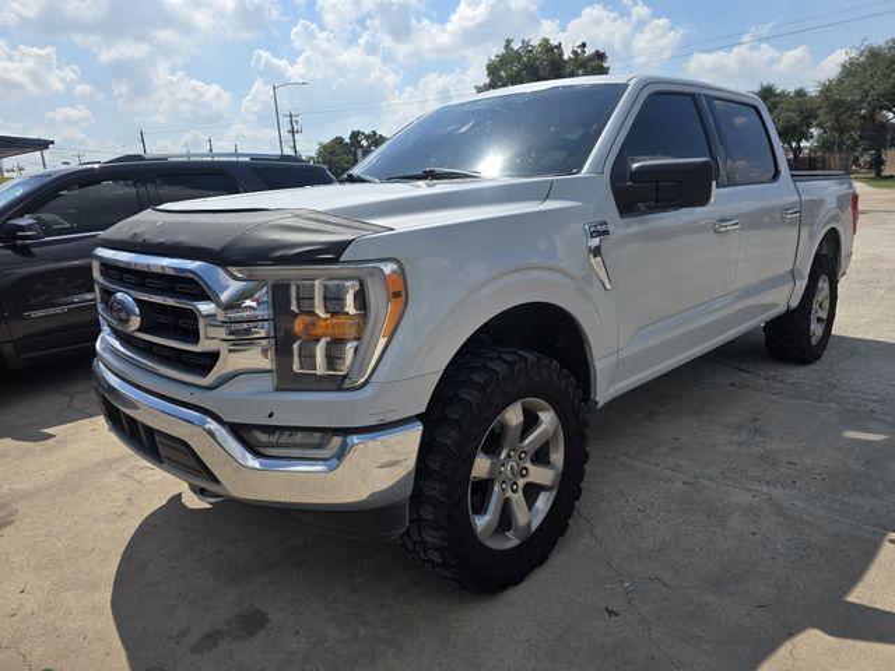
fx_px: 595
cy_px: 336
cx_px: 448
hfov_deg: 73.9
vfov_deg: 58.9
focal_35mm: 23
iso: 12
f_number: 1.7
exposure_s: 1/1027
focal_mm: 6.3
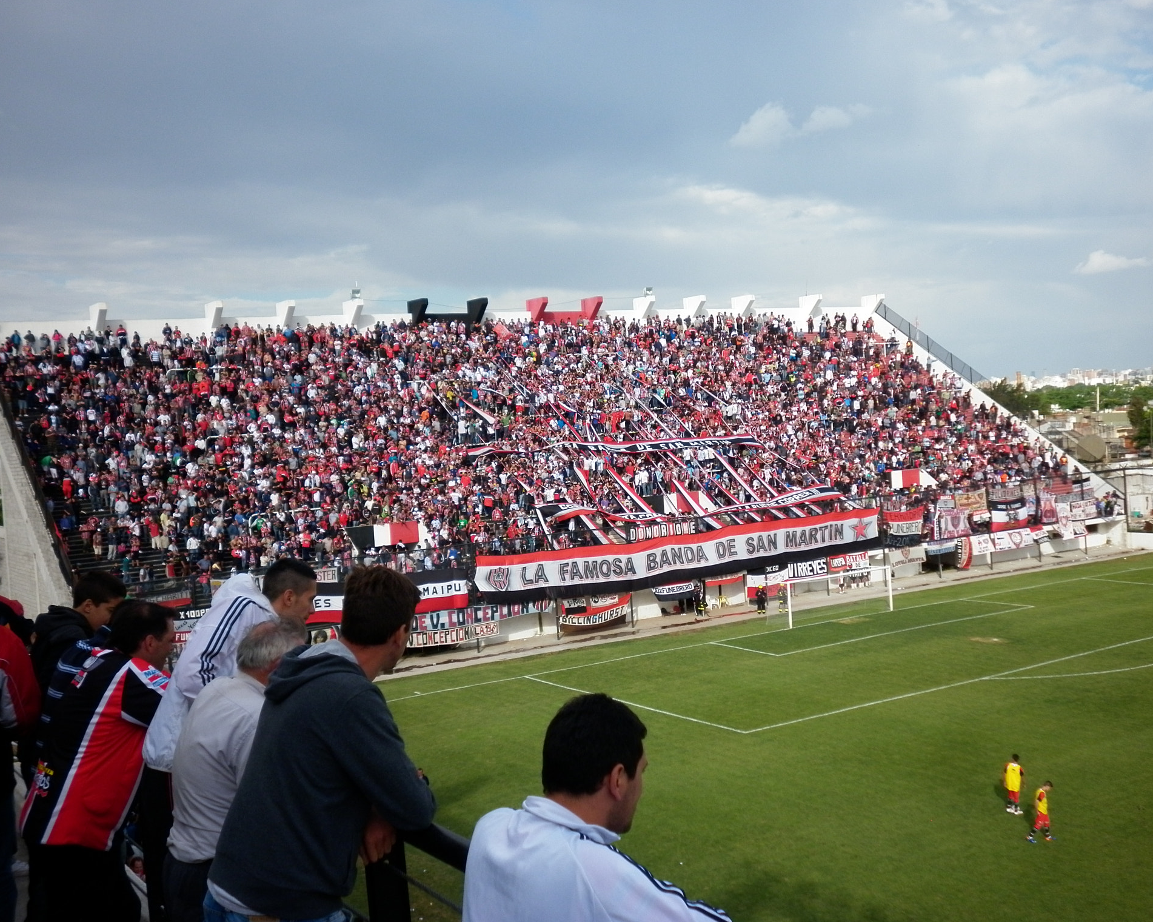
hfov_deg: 44.8
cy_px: 464
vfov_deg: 36.5
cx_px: 569
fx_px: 1399
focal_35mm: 41
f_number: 3.3
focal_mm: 7.1
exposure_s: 1/1000
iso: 80
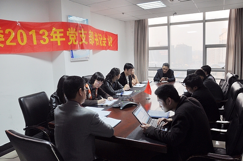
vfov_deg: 47.9
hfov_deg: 67.4
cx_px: 122
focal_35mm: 27
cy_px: 80
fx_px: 182
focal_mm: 18
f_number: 6.3
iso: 320
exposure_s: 1/15
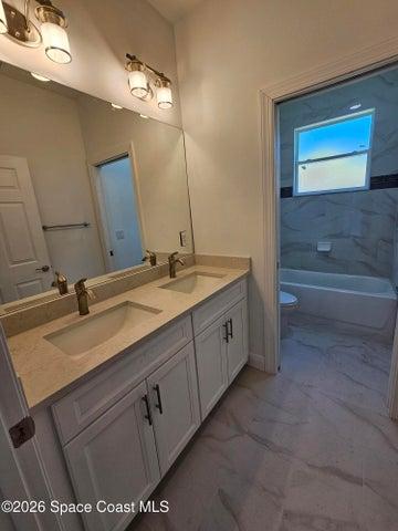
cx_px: 199
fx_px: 199
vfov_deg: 106.2
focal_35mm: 13
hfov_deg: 89.9
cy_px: 266
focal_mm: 2.2
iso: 50
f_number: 2.2
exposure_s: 1/120
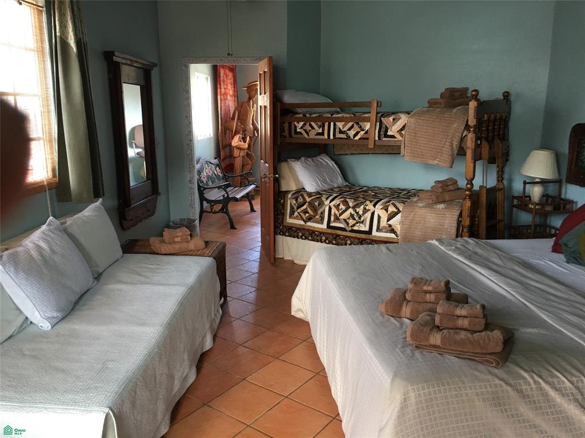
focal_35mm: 29
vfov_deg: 48.2
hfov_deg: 61.7
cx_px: 292
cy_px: 219
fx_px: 490
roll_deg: +0.6
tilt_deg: -10.9
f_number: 2.2
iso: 50
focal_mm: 4.15
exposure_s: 1/15
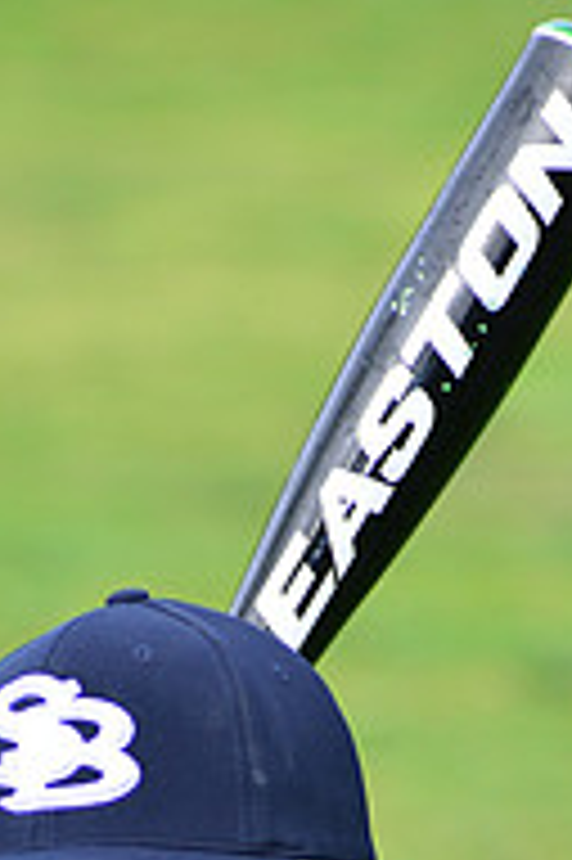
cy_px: 1193
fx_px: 11627
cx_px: 209
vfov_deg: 4.2
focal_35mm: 487
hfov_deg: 2.8
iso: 320
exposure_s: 1/200
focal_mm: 160
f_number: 5.6
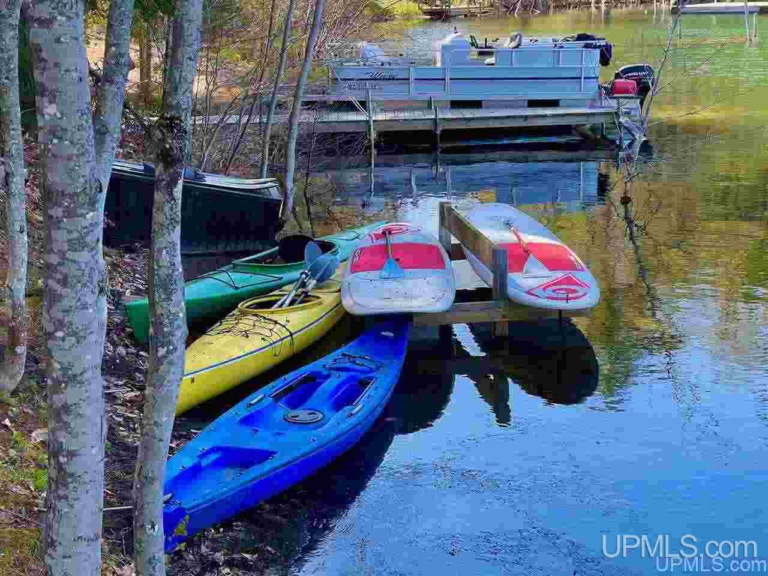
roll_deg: +1.6
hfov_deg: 30.3
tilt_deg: -13.1
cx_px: 384
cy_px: 288
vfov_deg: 22.9
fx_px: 1420
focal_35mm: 64
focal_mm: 7.5
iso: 20
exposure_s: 1/122
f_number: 2.2
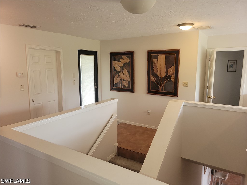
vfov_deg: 53.1
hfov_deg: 67.3
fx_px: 186
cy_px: 92
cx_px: 124
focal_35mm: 26
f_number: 1.8
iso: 100
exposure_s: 1/40
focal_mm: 5.4
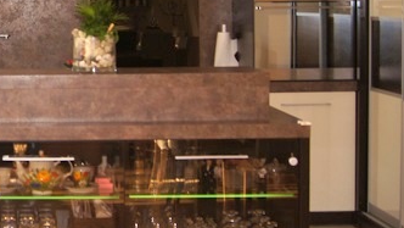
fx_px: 911
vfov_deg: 14.1
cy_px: 30
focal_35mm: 85
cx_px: -32
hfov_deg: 23.6
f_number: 4
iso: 100
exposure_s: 1/60
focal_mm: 18
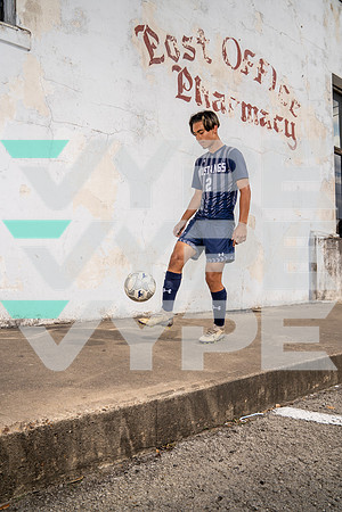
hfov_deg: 49.6
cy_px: 256
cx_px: 171
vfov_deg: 69.4
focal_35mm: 26
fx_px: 370
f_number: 11
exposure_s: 1/250
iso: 125
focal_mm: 26
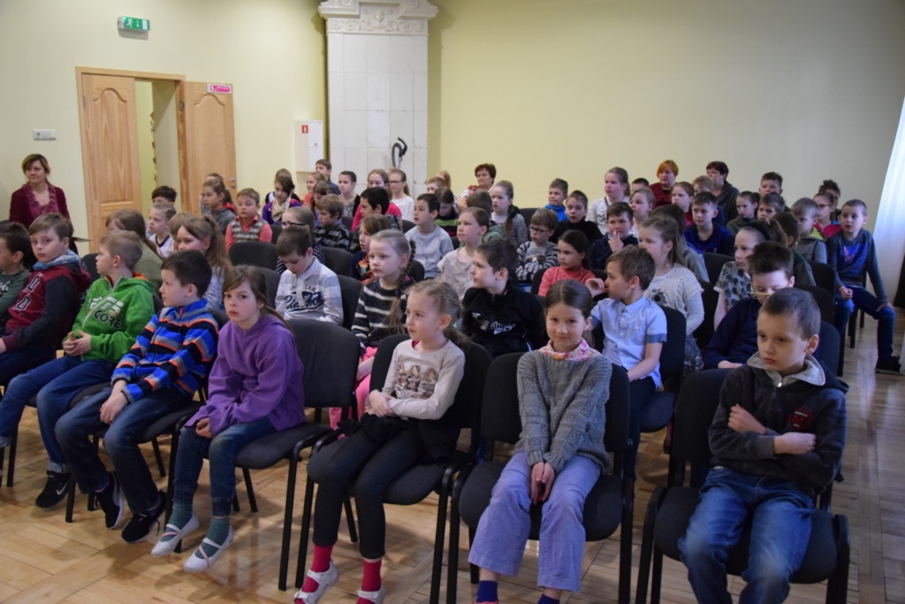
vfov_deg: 41.7
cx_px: 452
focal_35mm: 32
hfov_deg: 59.5
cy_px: 302
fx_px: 792
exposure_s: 1/125
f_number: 3.8
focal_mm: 21
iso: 3200
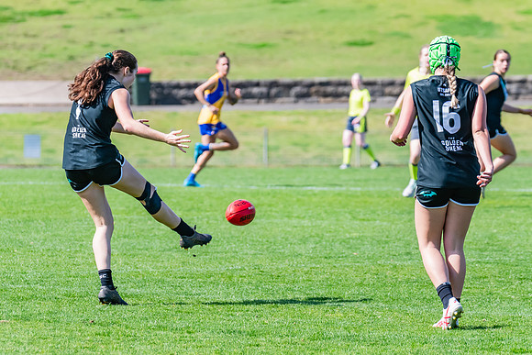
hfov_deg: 5.3
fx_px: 5731
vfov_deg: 3.5
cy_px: 183
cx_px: 124
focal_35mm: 388
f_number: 7.1
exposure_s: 1/1600
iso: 800
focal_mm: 250
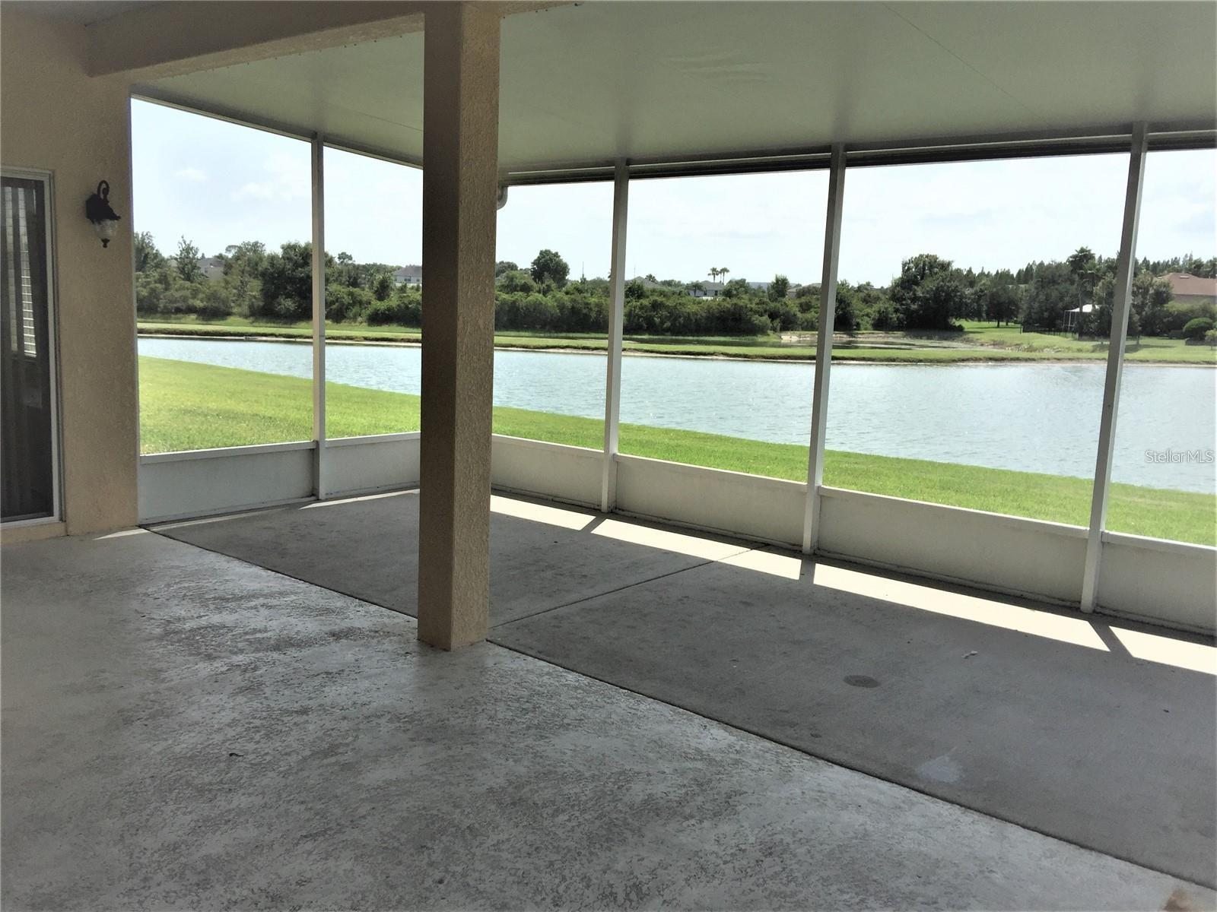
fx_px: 1020
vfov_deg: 48.2
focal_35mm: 29
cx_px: 608
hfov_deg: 61.7
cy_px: 456
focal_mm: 4.15
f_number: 2.2
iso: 32
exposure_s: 1/1412
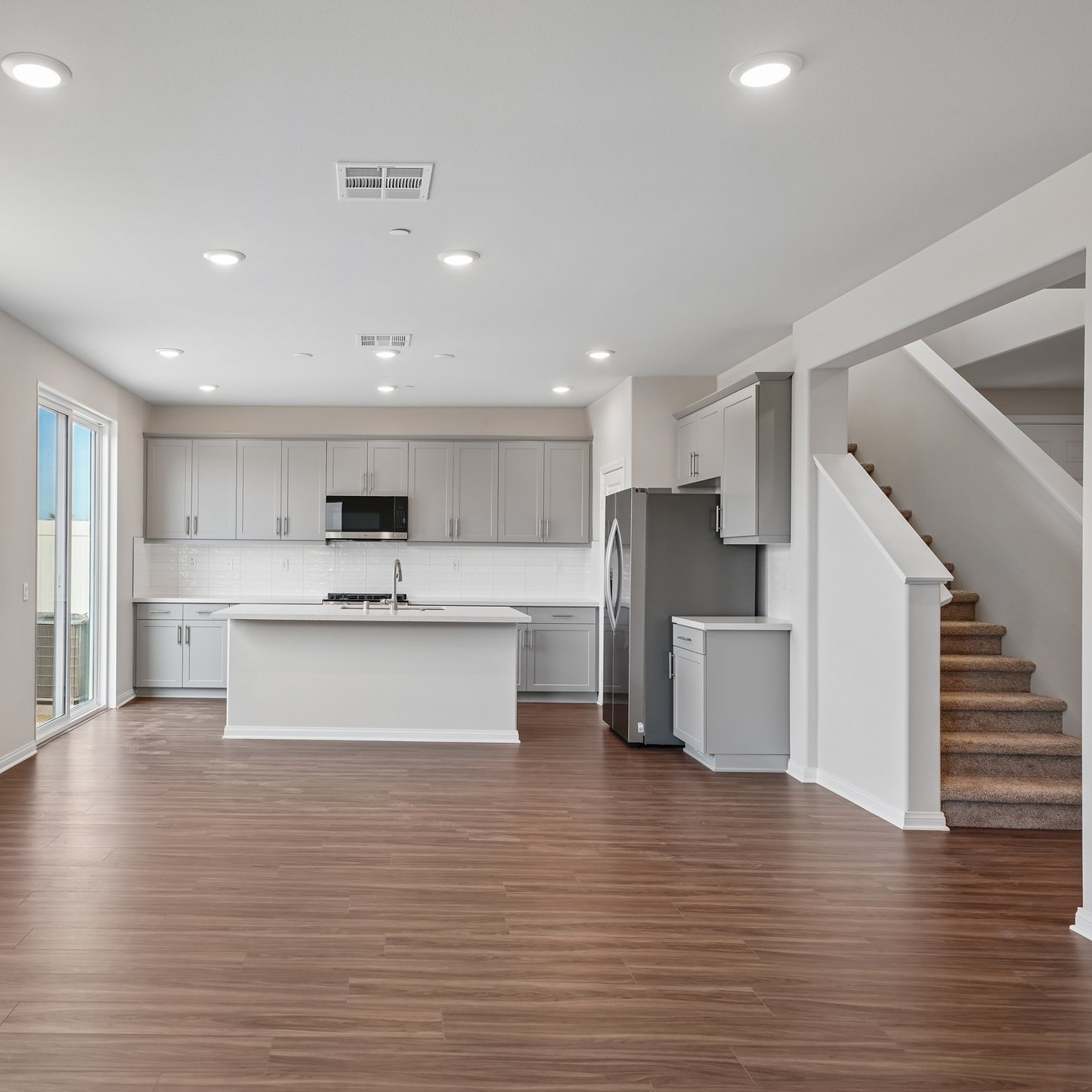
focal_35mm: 26
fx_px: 928
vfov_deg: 60.9
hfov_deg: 59.8
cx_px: 382
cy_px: 552
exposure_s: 1/30
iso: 320
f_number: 8
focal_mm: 20
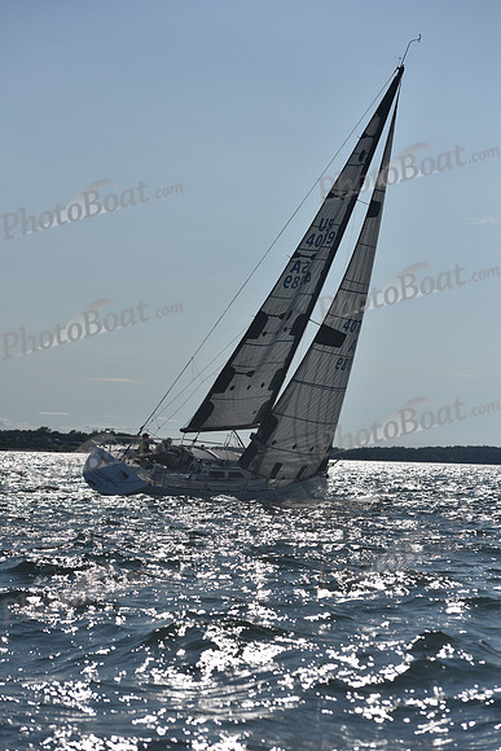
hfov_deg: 15.2
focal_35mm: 90
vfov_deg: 22.6
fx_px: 1877
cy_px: 376
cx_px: 250
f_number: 5
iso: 250
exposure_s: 1/4000
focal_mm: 90
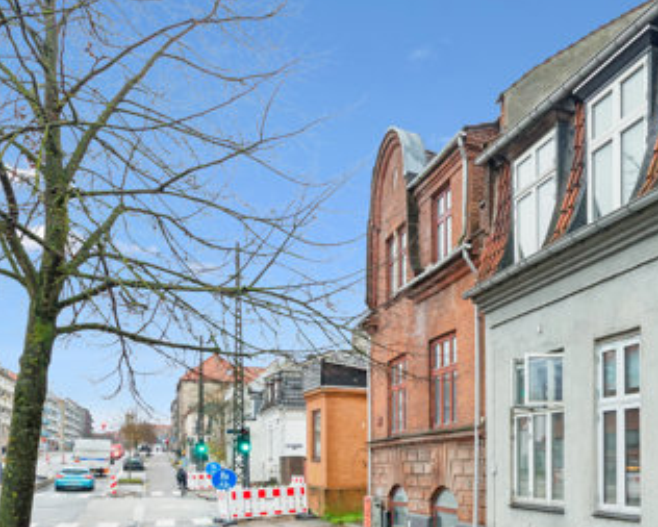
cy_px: 488
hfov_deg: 41.2
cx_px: 670
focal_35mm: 38
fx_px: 740
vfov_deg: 36.4
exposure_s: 1/15
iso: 400
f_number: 10
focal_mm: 16
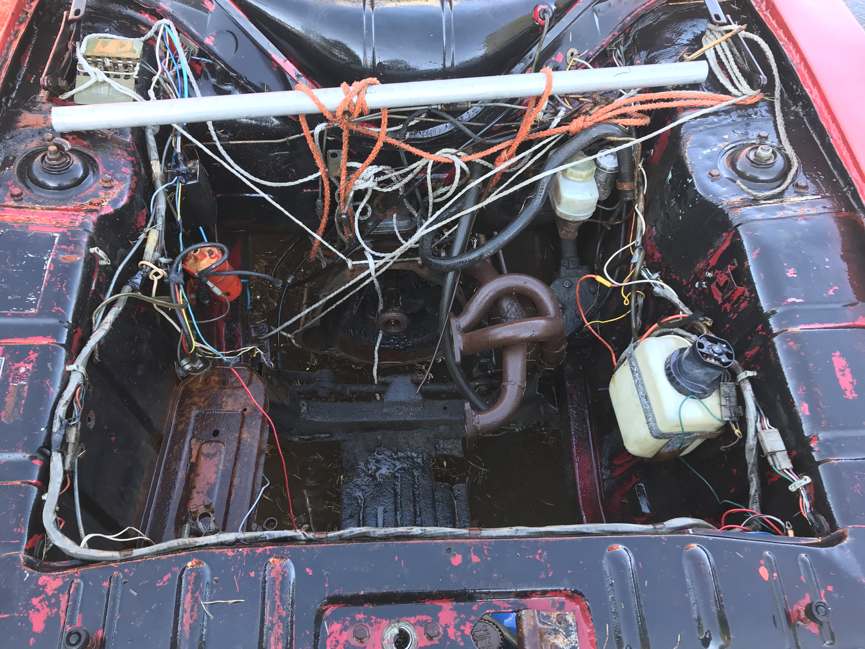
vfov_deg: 46.8
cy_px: 322
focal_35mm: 30
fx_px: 750
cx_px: 402
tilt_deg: -49.6
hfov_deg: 59.9
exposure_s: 1/50
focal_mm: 3.99
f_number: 1.8
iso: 32
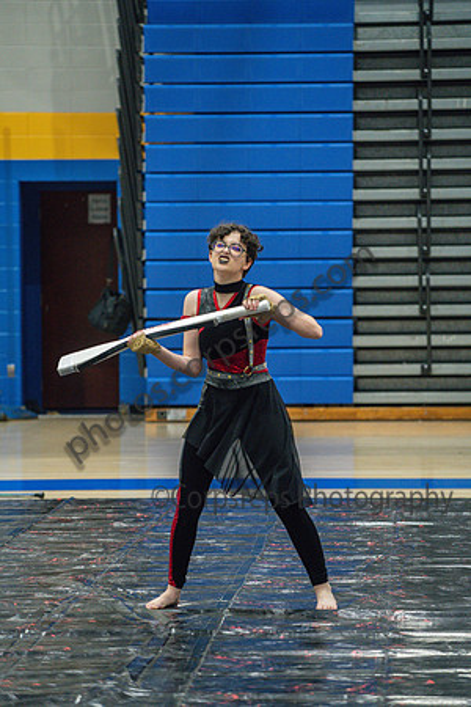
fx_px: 2944
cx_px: 236
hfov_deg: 9.1
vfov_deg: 13.7
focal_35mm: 150
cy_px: 354
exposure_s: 1/500
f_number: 4
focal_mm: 150
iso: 5600
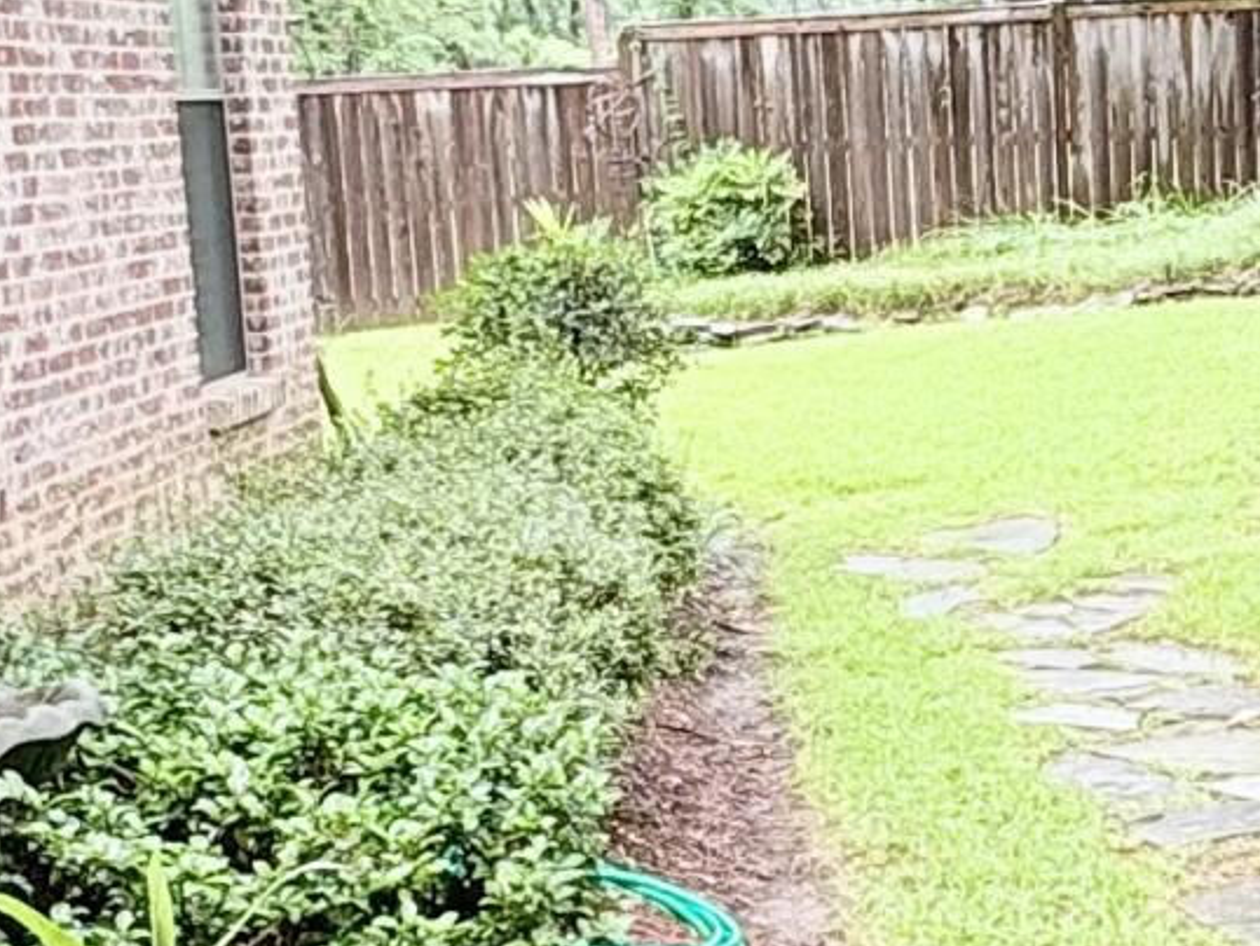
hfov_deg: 24.8
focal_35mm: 78
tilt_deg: -8.9
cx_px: 913
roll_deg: +3.5
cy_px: 550
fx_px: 2840
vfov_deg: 18.9
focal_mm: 2.22
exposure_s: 1/99
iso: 80
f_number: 2.2
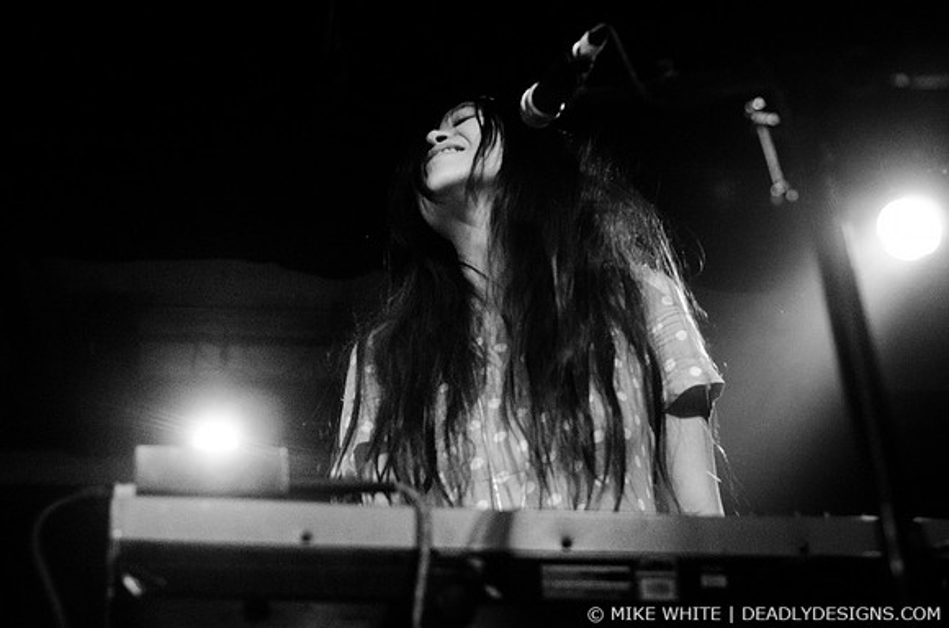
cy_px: 314
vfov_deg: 25.6
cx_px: 474
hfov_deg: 37.9
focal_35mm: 52
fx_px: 1381
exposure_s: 1/80
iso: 2000
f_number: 2.8
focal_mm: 35
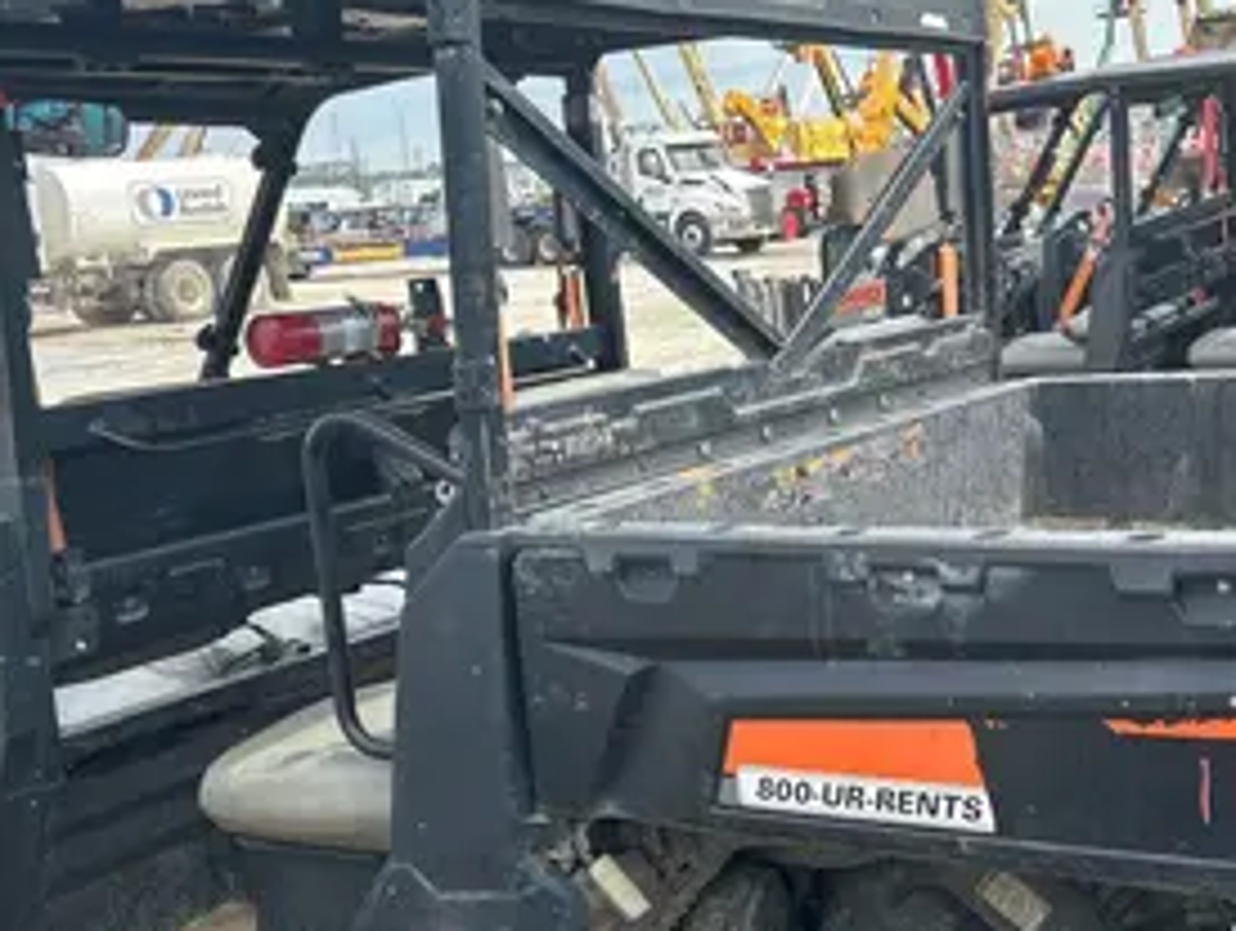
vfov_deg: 28.1
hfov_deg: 36.7
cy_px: 524
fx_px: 1859
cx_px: 728
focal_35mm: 52
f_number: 1.5
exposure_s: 1/1531
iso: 50
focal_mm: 5.7
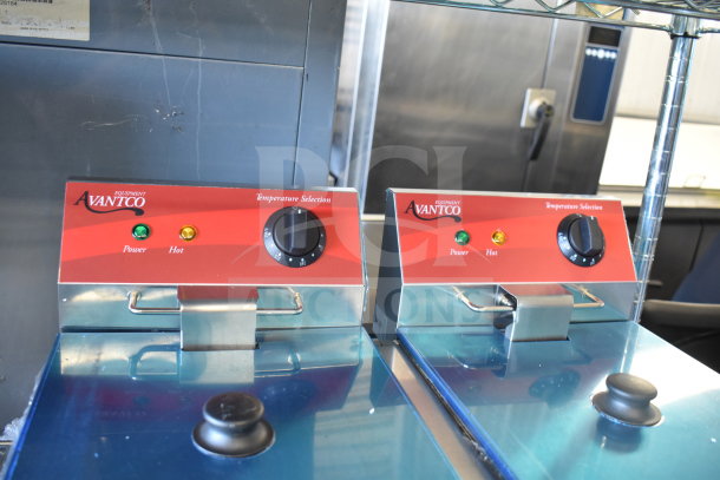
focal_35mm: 33
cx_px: 360
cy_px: 240
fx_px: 660
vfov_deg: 40.0
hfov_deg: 57.2
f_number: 3.8
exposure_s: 1/40
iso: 1250
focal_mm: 22
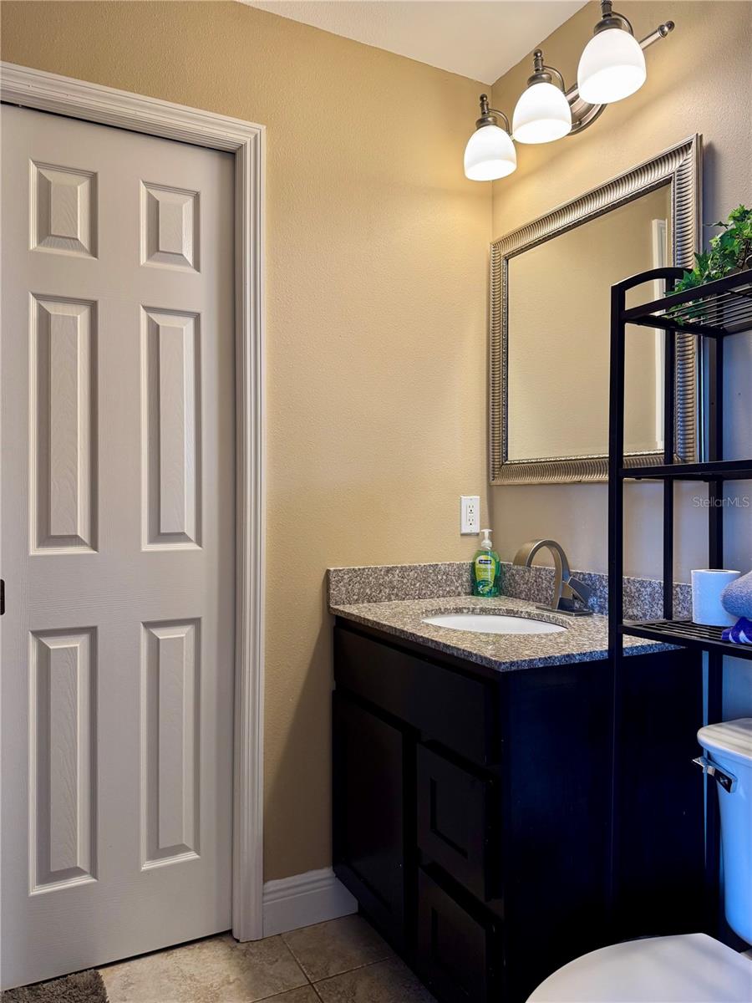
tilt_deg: +0.9
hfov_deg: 56.8
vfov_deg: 71.6
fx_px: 695
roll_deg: +0.8
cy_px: 502
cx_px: 376
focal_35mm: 24
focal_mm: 6.76
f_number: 1.78
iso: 160
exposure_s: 1/60
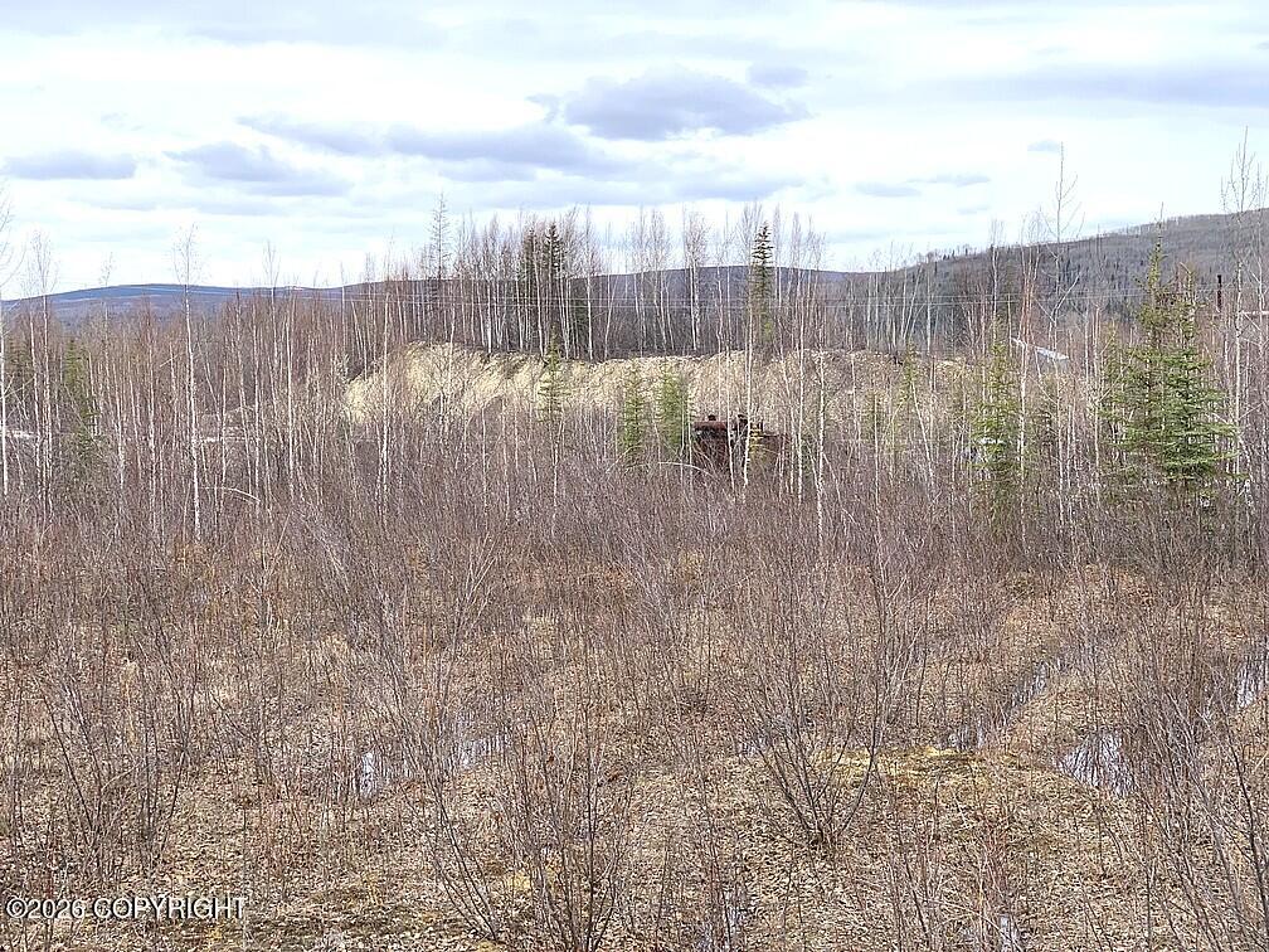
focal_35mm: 52
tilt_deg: -2.9
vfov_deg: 28.0
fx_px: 1906
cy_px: 476
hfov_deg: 36.8
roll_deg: +0.9
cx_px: 634
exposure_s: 1/813
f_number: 2.4
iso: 16
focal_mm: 6
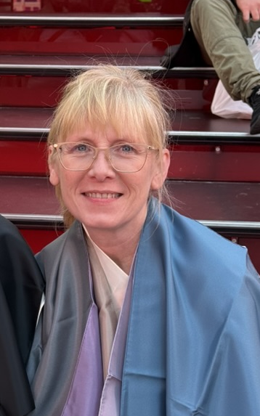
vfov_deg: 22.8
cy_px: 241
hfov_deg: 14.1
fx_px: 1032
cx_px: -12
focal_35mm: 91
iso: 64
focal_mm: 6.76
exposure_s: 1/269
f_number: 1.78
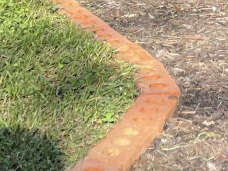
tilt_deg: -17.4
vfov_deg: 8.2
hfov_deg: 11.3
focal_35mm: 172
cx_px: 279
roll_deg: -2.0
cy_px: -177
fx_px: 1133
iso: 32
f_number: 1.6
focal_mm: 5.1
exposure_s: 1/969
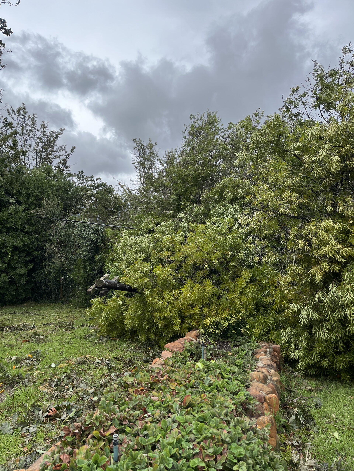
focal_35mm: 26
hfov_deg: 53.1
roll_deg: -1.5
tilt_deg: +1.6
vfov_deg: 67.3
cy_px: 236
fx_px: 355
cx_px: 177
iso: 50
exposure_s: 1/2410
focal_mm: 5.1
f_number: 1.6
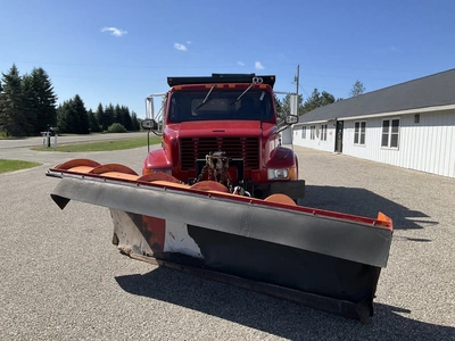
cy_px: 170
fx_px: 381
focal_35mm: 29
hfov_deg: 61.7
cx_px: 228
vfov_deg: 48.2
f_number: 1.8
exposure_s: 1/1730
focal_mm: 3
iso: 25
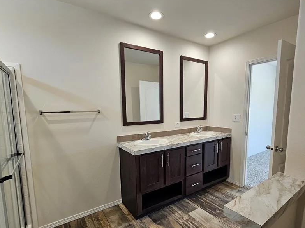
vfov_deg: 74.5
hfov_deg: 90.9
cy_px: 125
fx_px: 150
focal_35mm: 17
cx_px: 164
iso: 80
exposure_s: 1/60
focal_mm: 2.2
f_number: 2.2
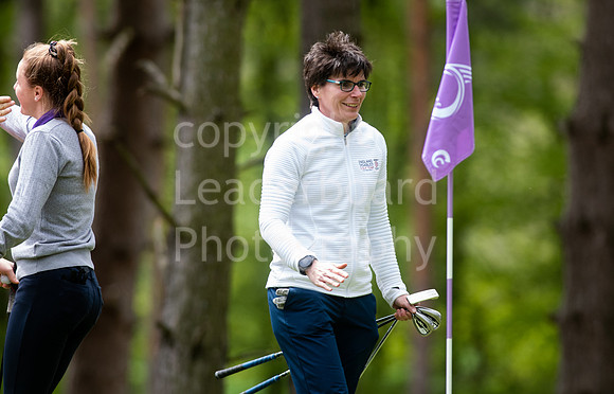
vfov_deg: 2.7
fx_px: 8460
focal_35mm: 502
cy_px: 176
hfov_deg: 4.2
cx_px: 294
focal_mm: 300
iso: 800
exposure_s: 1/1250
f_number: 4
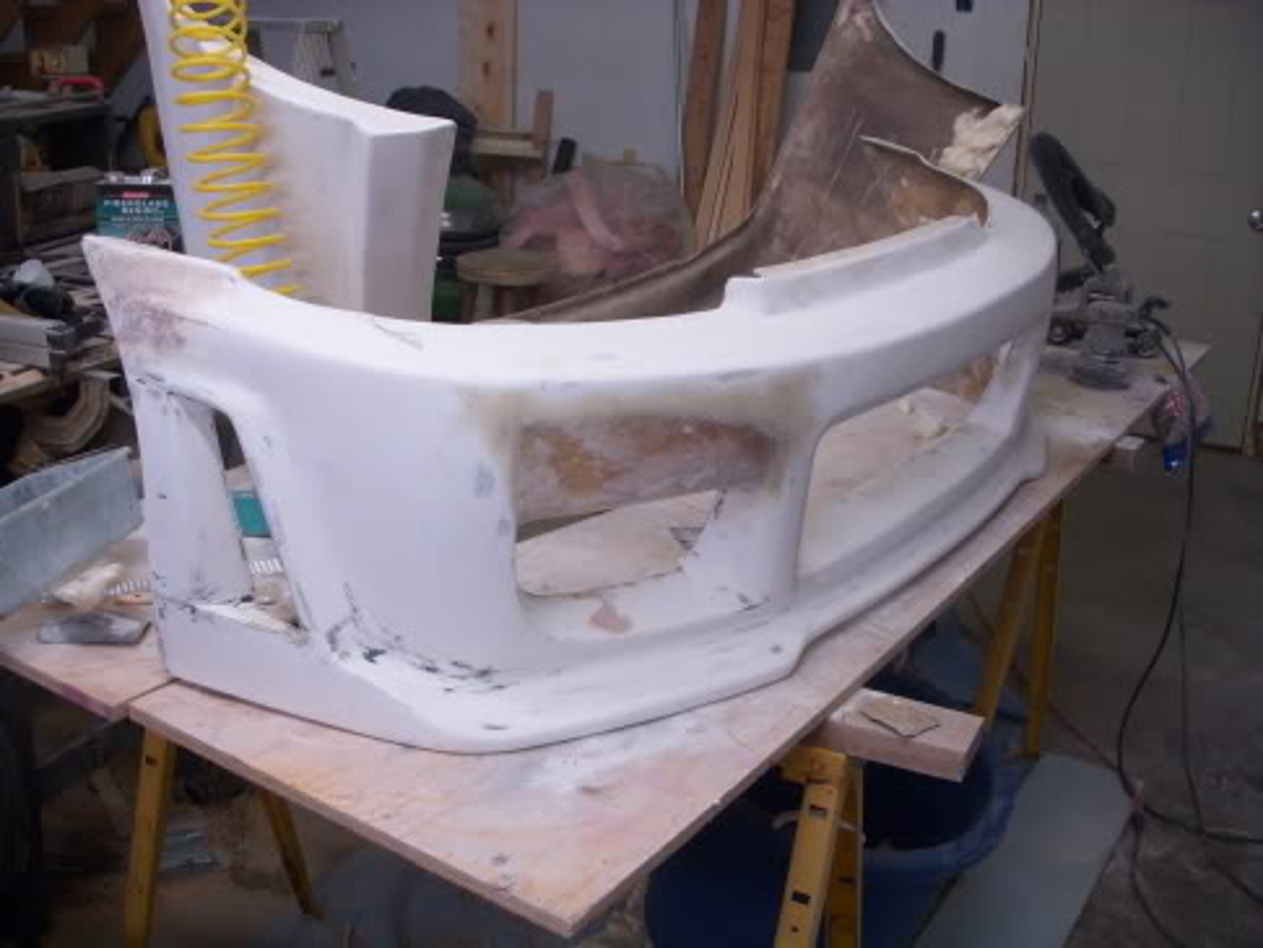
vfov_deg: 37.8
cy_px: 474
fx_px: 1387
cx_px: 632
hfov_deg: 49.0
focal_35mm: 38
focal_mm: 6.3
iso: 200
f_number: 3.3
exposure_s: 1/30
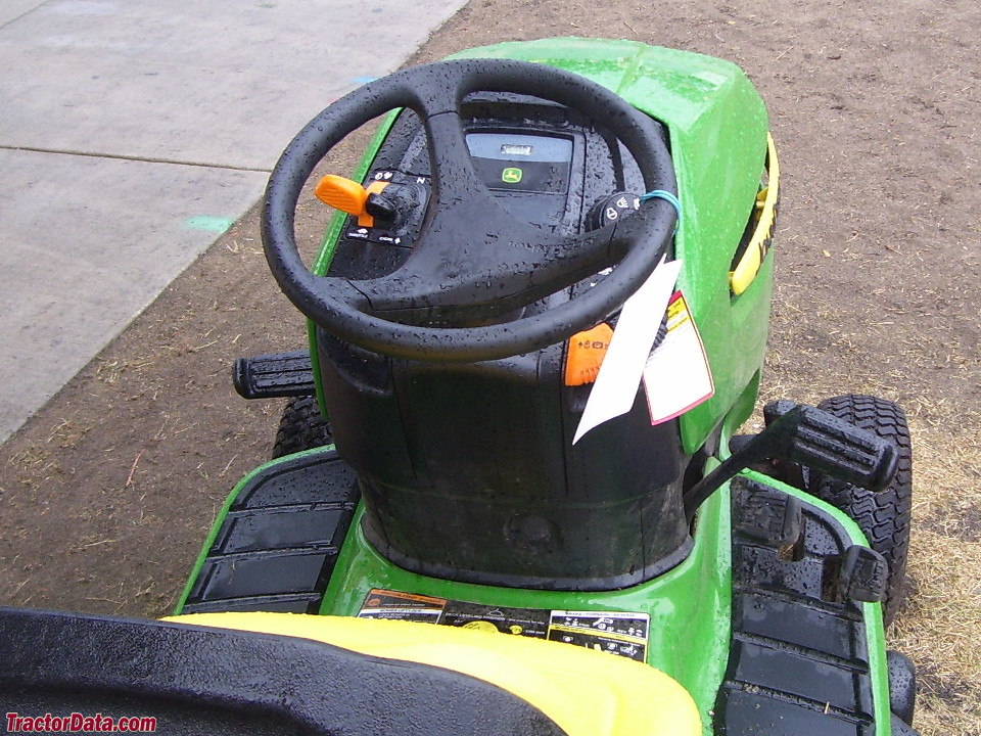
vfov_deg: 41.8
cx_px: 490
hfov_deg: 54.0
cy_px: 368
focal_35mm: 34
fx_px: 964
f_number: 2.7
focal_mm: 5.6
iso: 80
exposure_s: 1/180
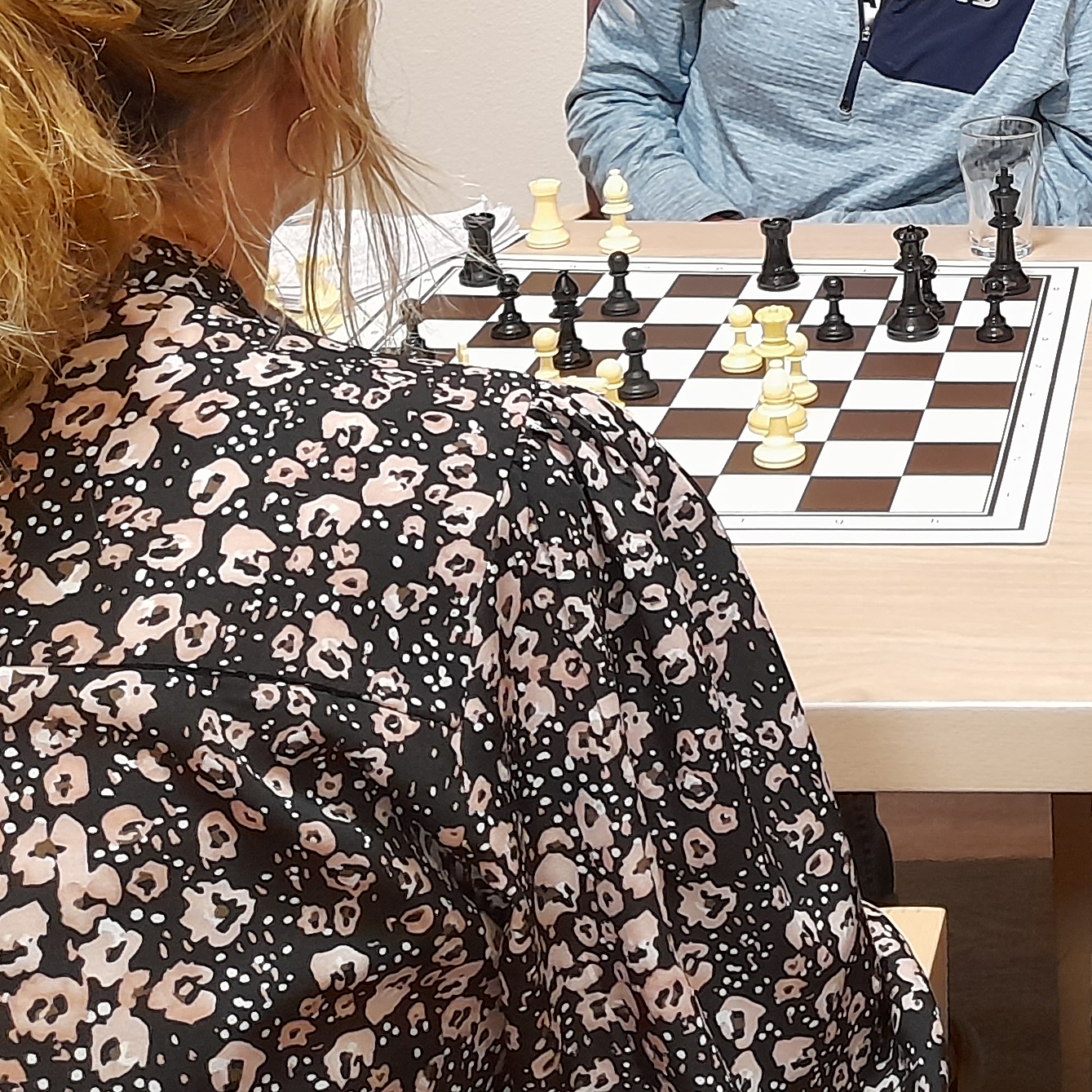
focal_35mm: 66
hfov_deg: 23.7
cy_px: 63
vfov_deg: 25.1
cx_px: 1320
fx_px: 2356
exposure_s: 1/33
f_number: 2
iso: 320
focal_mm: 4.6
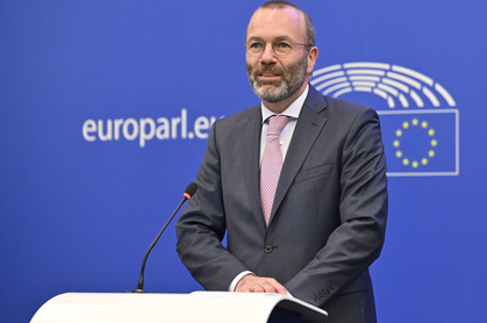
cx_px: 256
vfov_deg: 10.9
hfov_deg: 16.4
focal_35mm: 125
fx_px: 1688
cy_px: 155
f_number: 2.8
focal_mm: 116
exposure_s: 1/320
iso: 1600
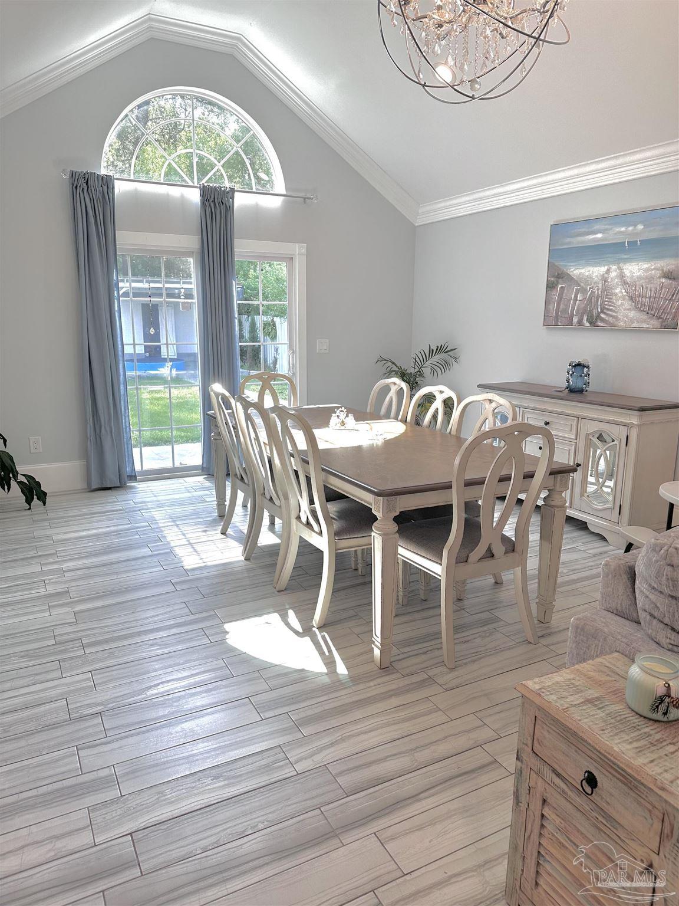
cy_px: 453
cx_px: 340
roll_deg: -1.0
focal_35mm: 24
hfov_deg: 56.8
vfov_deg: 71.6
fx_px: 628
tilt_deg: -9.8
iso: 64
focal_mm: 6.86
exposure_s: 1/189
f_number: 1.78
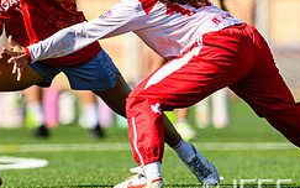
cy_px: 1
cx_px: -39
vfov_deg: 0.9
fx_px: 11498
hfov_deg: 1.5
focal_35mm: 1406
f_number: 3.2
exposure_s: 1/1600
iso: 100
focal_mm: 400
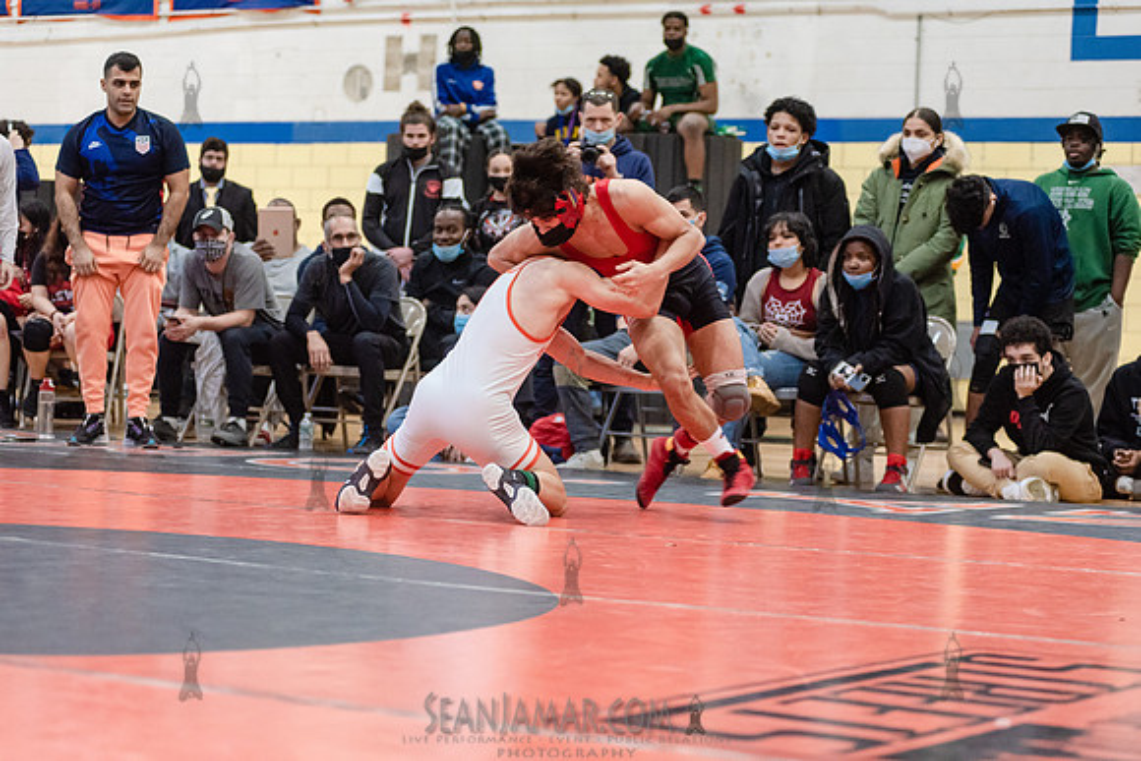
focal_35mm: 86
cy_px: 380
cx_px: 570
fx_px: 2726
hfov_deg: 23.6
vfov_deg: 15.9
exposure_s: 1/400
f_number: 3.5
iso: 4000
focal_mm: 86
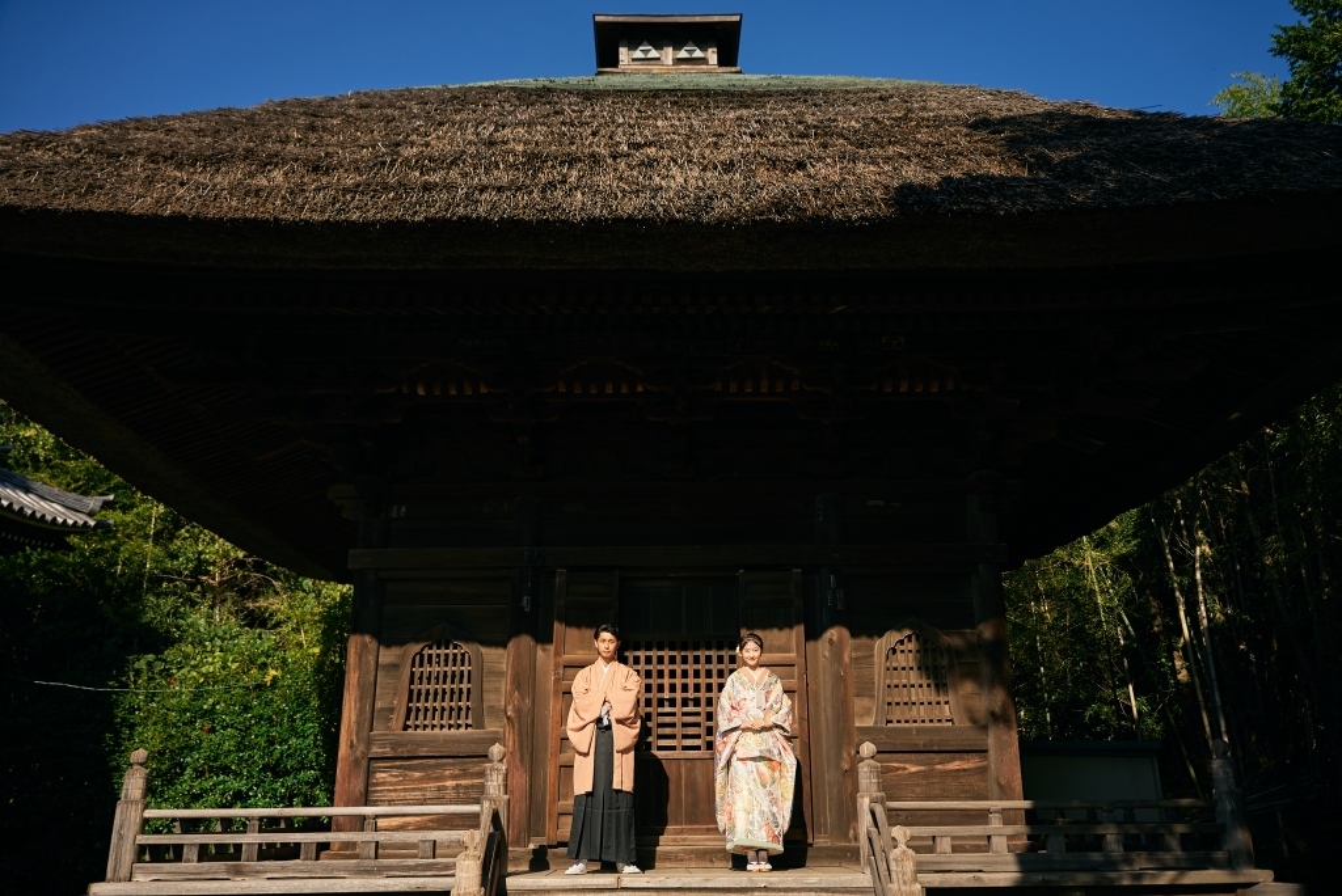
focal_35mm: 29
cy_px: 448
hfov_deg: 63.3
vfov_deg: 44.7
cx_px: 671
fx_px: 1089
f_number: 2.8
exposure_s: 1/4000
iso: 100
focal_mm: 29.2
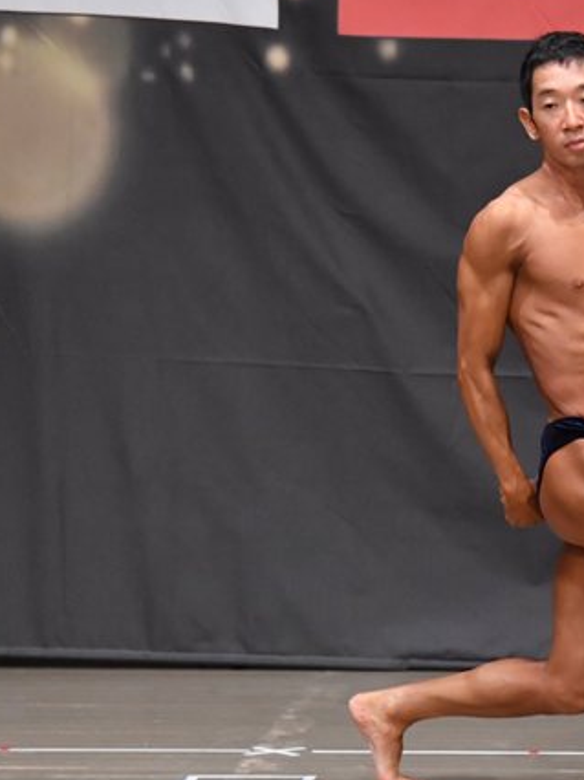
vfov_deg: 4.4
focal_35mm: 446
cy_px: 449
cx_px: 600
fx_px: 10043
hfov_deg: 3.3
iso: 6400
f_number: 5.6
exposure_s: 1/400
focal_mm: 170
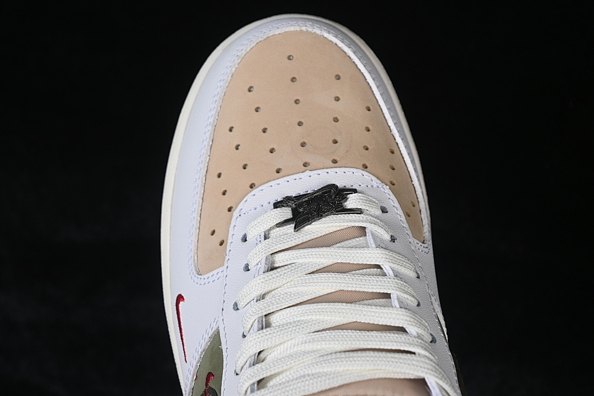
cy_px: 198
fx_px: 1237
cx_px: 297
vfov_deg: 18.2
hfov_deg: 27.0
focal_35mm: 75
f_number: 7.1
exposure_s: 1/80
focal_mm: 50
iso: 160
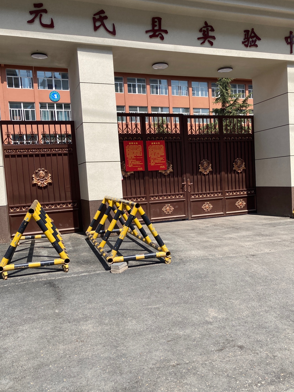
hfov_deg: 44.1
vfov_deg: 56.8
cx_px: 167
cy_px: 199
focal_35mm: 32
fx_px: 362
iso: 20
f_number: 1.8
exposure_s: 1/1567
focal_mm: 3.99
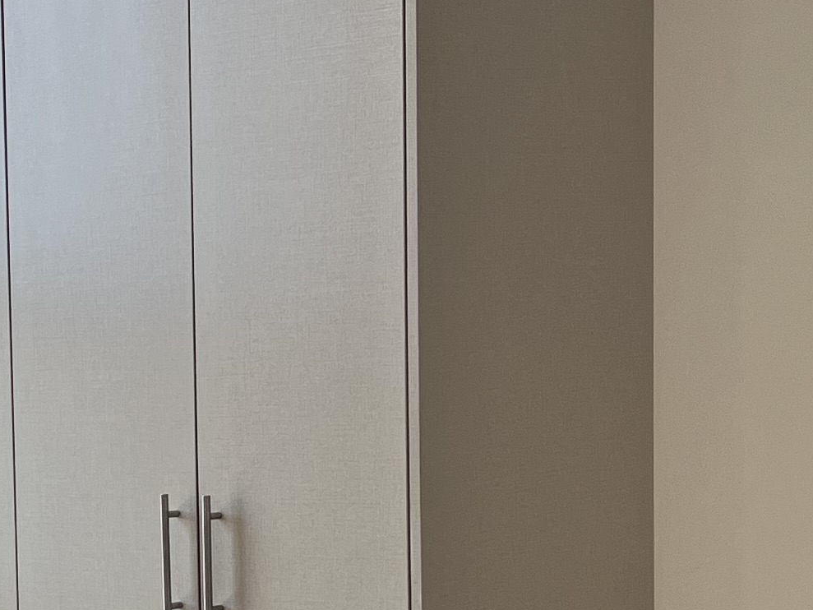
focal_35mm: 106
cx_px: 8
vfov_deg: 13.8
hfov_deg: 18.1
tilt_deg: -5.8
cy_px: 540
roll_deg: +1.6
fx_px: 2490
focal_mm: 5.7
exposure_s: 1/347
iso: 50
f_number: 1.5
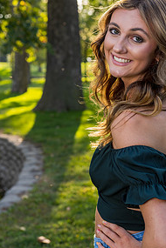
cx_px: 129
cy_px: 126
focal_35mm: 79
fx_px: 546
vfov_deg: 25.7
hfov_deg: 17.2
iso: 200
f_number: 4.5
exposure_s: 1/160
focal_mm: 50
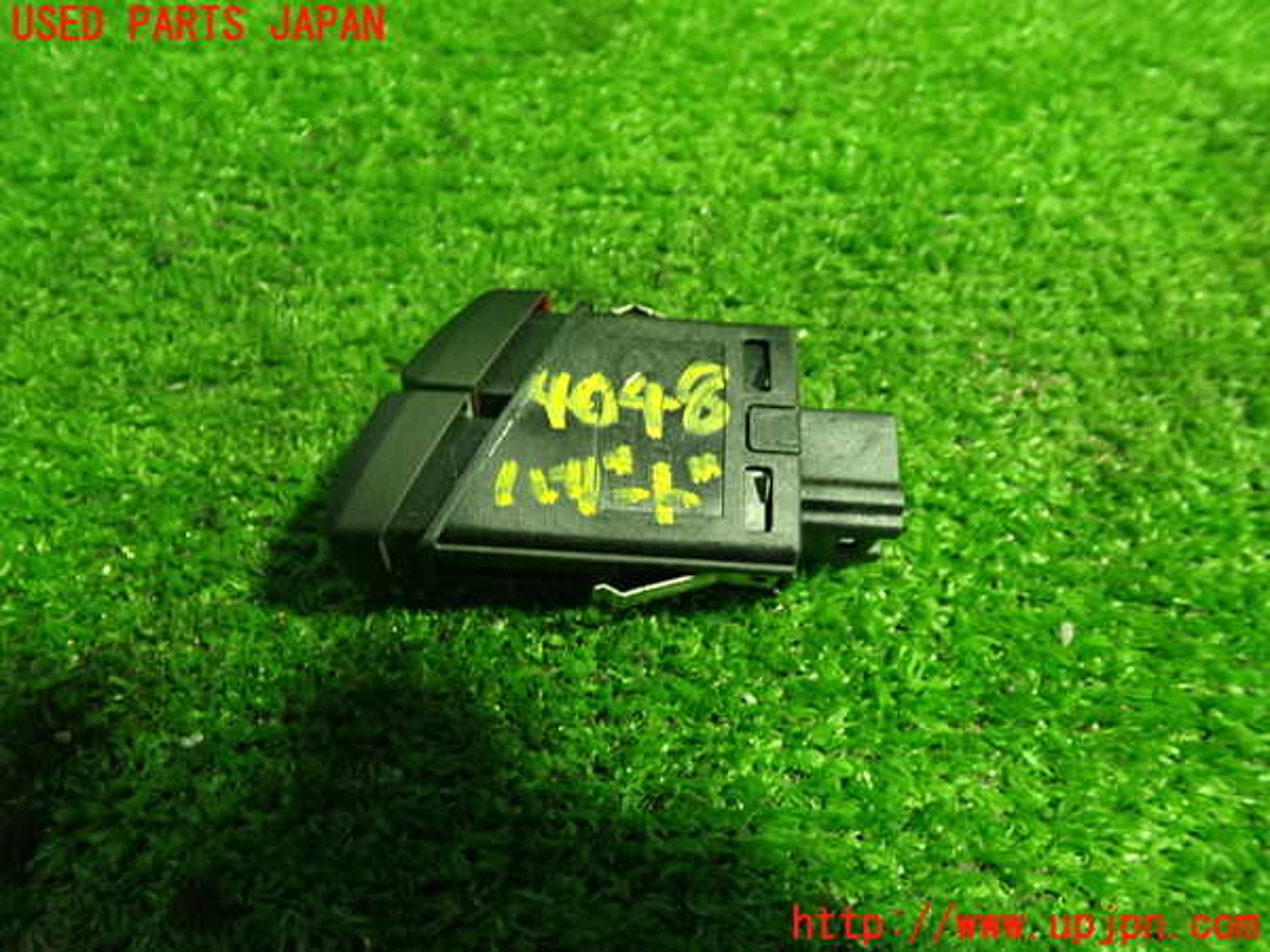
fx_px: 1101
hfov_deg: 60.0
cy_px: 476
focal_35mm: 30
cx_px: 635
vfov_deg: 46.8
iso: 400
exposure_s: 1/30
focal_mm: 5.4
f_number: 2.3
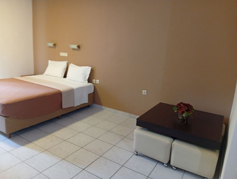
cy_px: 90
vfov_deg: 53.2
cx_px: 118
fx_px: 178
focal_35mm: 26
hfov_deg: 67.2
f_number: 1.8
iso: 869
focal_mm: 3.96
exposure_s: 1/20
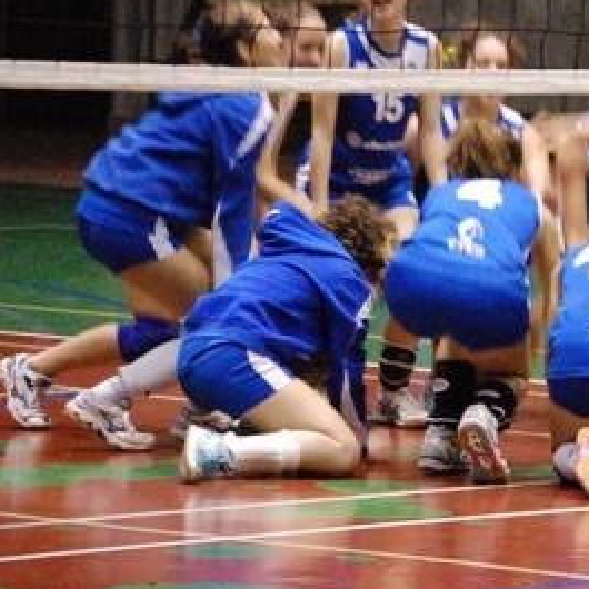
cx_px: 616
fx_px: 6798
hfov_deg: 5.0
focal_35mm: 353
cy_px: 247
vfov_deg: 5.0
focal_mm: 105
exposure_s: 1/40
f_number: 4.8
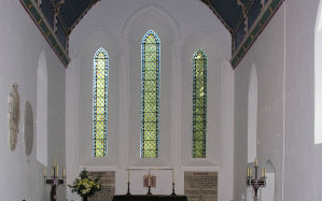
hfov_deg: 35.7
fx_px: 500
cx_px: 148
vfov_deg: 22.0
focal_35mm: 57
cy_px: 196
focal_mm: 8.9
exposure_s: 1/60.1
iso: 145
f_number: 2.8
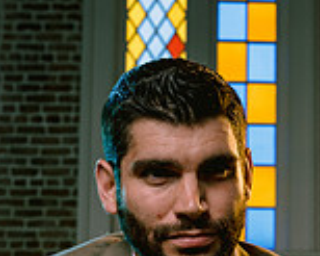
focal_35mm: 96
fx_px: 909
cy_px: 414
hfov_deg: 19.9
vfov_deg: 14.6
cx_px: 202
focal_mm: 35
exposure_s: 1/160
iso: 200
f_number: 5.6
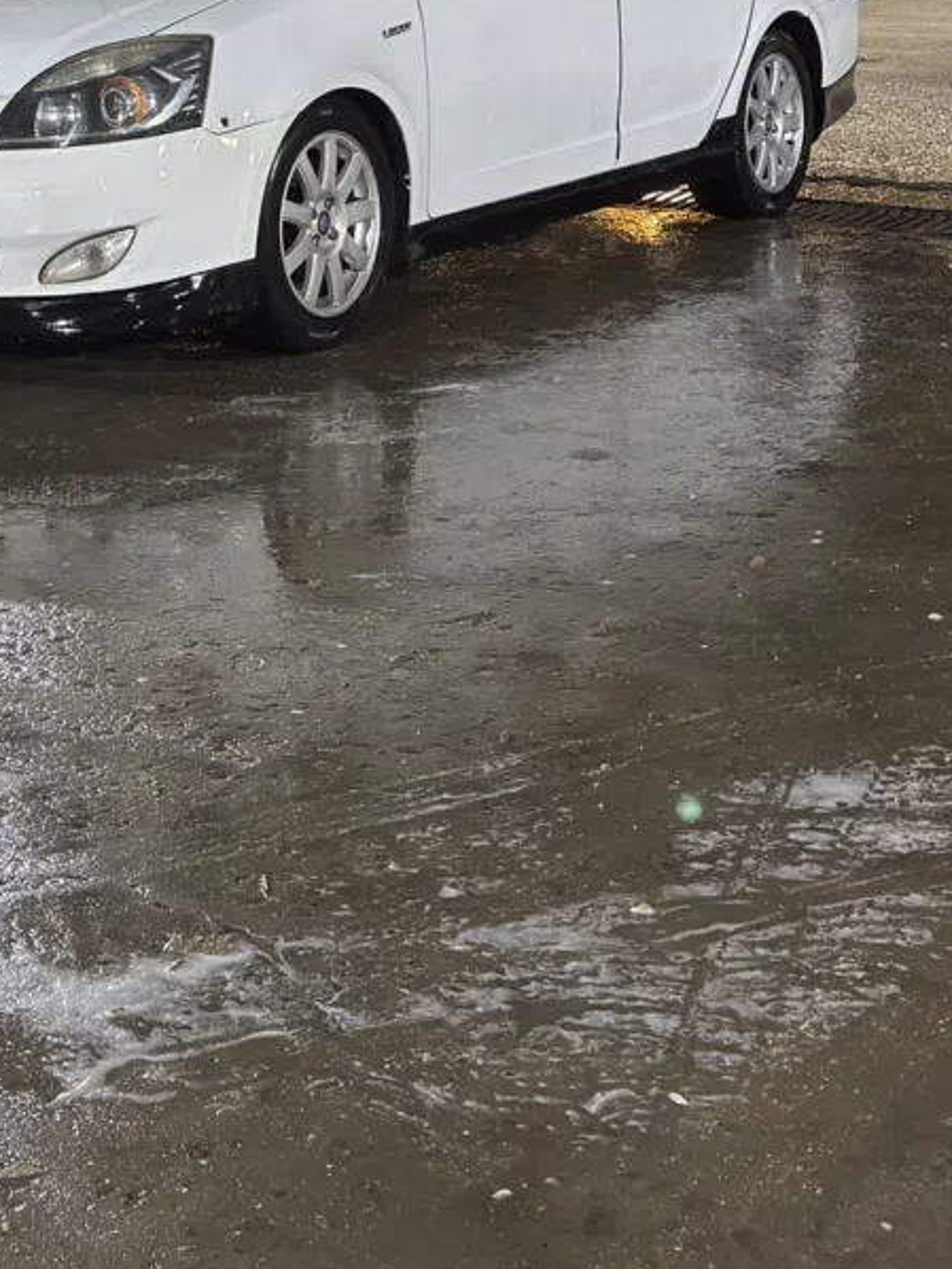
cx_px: 208
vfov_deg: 25.5
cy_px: 44
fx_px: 2675
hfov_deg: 20.0
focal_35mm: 73
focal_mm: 6.76
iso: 400
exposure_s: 1/25
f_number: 1.78
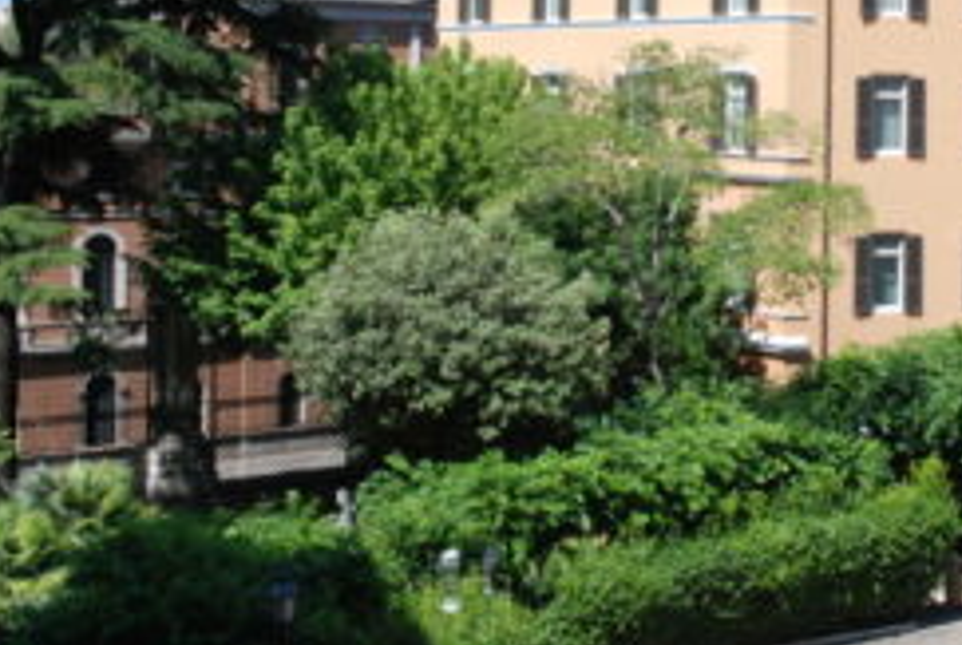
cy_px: 168
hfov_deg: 29.2
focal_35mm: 68
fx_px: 1820
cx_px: 713
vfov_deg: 20.0
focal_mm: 22
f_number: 13
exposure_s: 1/640
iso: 800
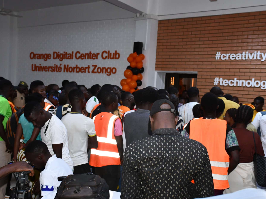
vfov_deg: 27.5
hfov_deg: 36.2
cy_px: 101
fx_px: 407
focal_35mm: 53
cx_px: 131
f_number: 4
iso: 1600
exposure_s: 1/60
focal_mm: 32
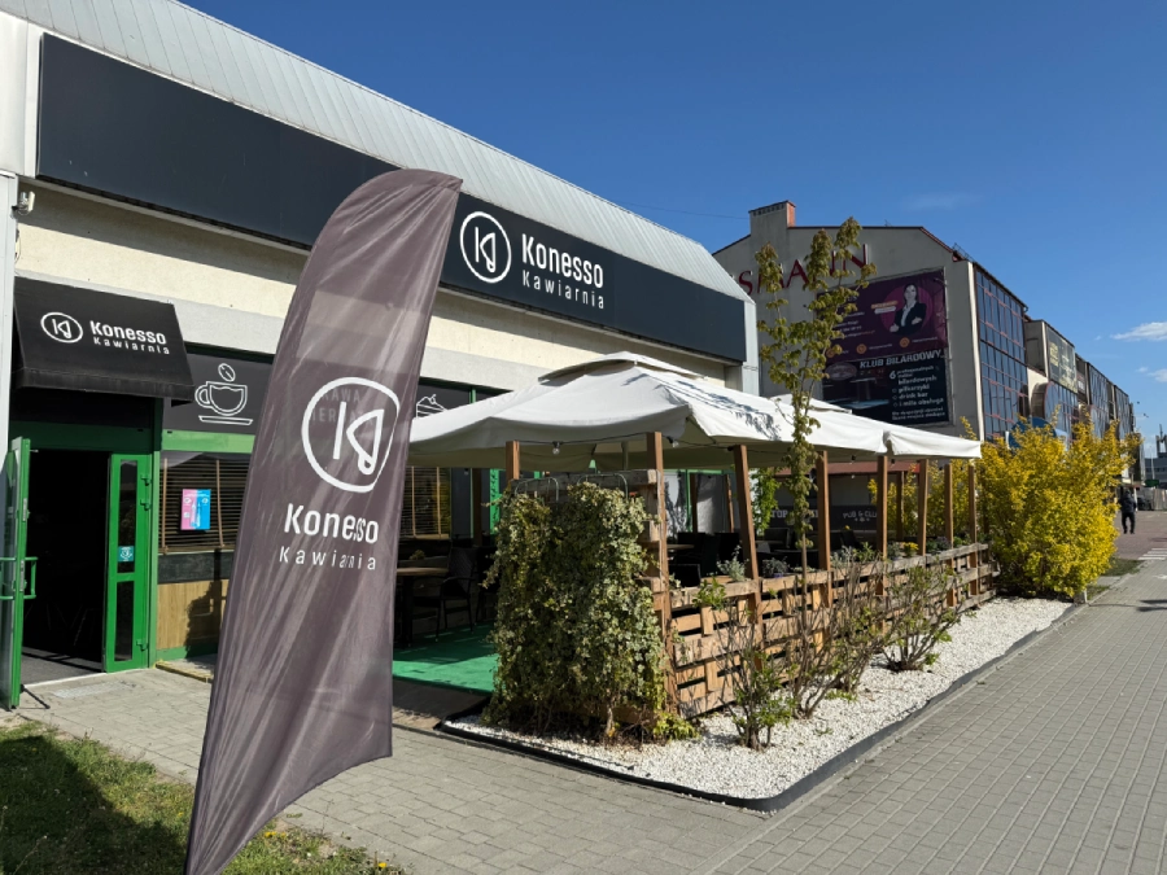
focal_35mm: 24
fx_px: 809
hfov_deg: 71.6
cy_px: 438
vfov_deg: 56.8
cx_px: 584
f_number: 1.78
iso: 80
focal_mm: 6.76
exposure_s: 1/6173
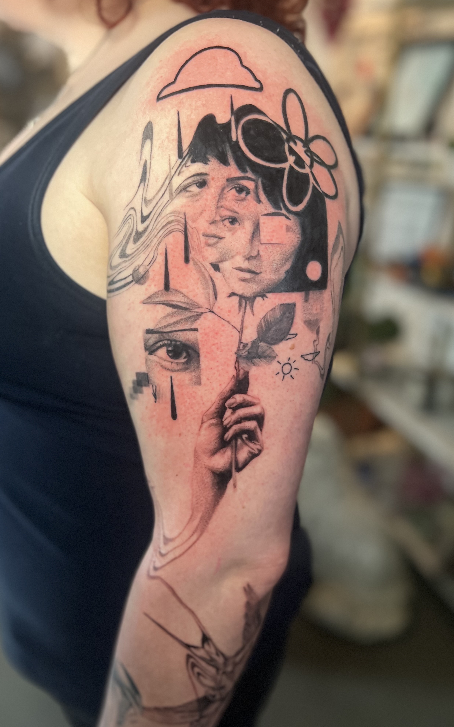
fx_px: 554
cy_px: 365
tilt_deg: -22.6
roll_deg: +0.7
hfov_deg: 44.4
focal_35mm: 28
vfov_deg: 66.5
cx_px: 192
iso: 500
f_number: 1.5
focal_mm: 5.7
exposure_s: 1/40
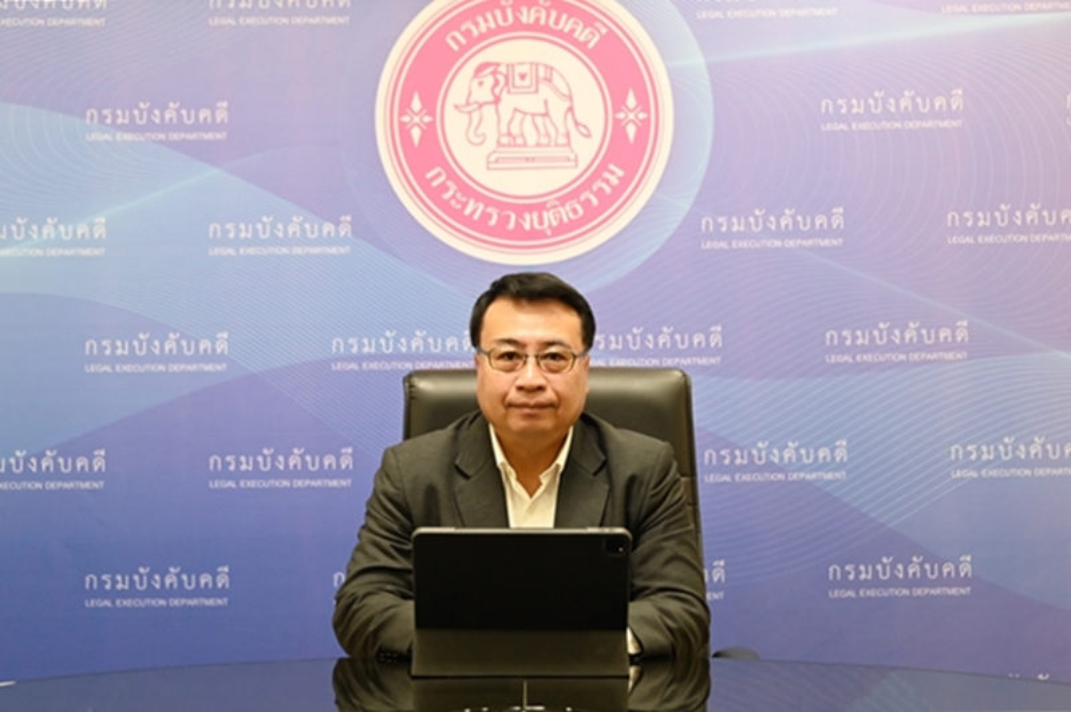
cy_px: 356
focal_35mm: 58
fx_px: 1724
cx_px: 536
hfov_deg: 34.5
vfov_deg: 23.3
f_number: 4.5
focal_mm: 58
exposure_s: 1/80
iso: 2500
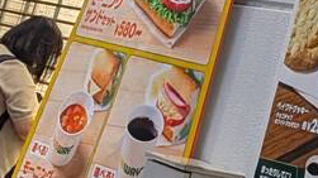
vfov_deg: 6.9
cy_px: -239
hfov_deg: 12.0
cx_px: 542
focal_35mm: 167
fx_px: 1408
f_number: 1.68
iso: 453
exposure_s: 1/100
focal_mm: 6.9
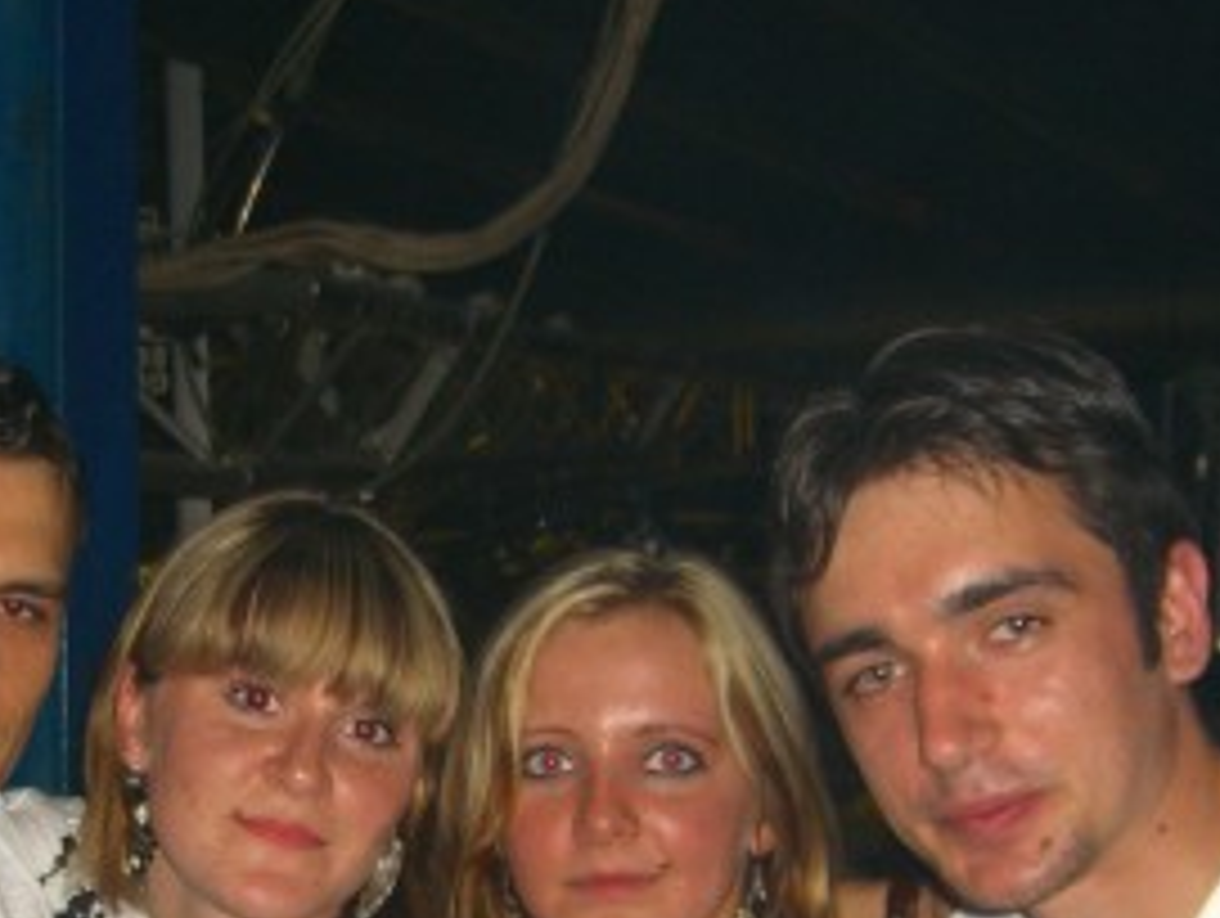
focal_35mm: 84
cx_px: 446
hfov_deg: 23.2
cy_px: 891
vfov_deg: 17.3
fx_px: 2964
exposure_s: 1/60
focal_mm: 7.9
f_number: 2.8
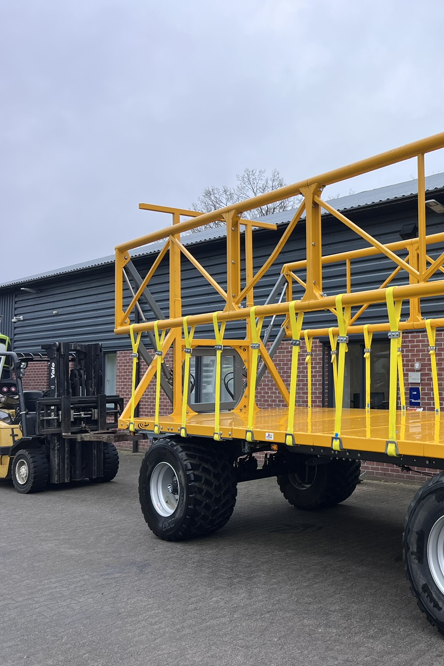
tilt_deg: +3.9
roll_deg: +0.6
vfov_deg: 51.9
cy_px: 327
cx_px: 434
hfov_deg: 33.2
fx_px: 684
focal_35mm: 37
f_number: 1.5
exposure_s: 1/1669
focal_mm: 5.7
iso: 50
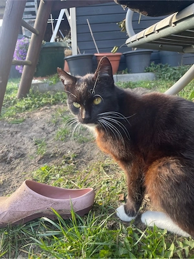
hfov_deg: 53.1
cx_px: 97
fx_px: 194
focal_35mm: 26
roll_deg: +5.0
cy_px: 130
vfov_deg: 67.3
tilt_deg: -17.2
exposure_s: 1/121
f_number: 1.6
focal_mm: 4.2
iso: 40
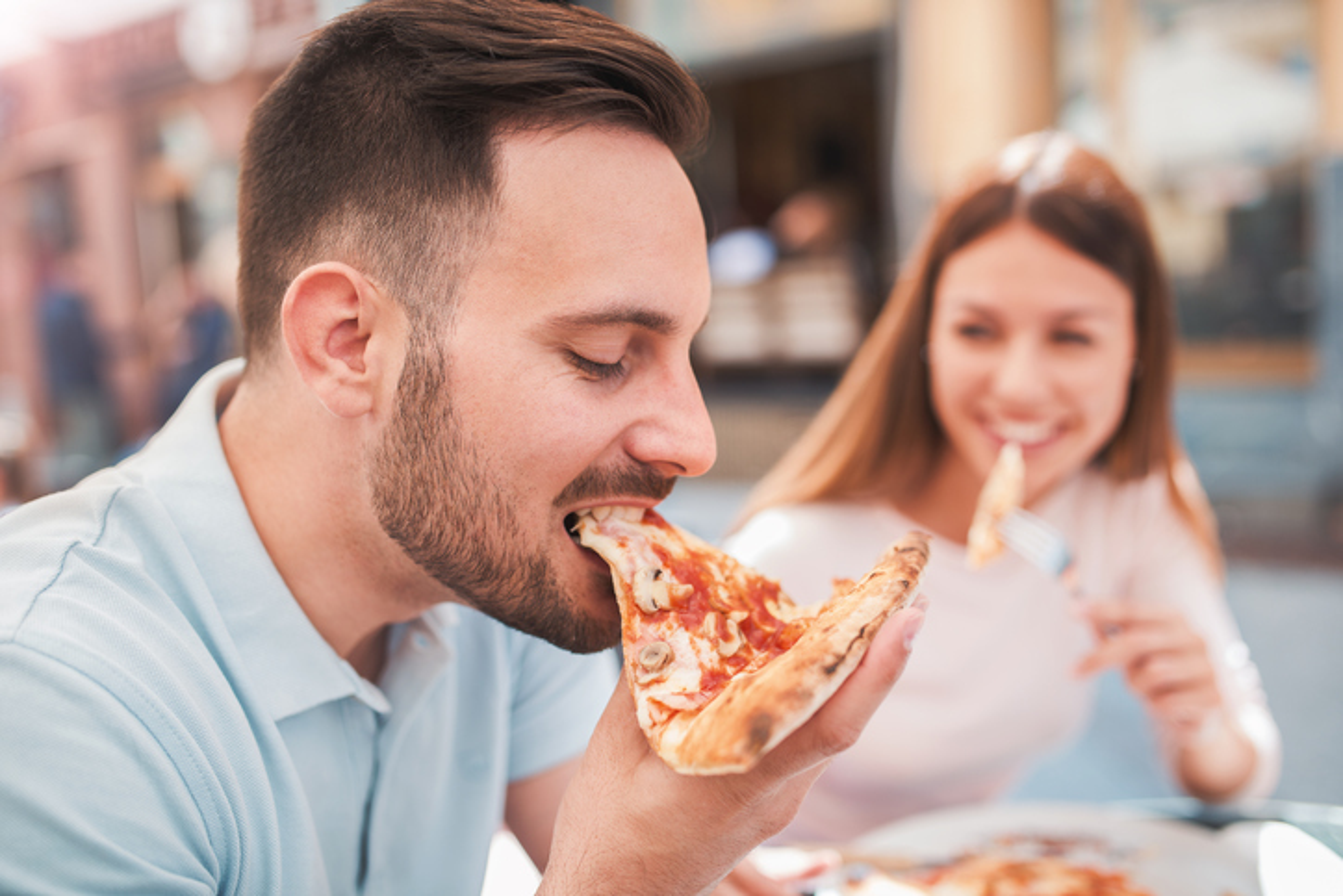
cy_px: 448
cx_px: 672
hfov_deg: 54.4
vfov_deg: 37.9
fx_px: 1306
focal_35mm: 35
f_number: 1.8
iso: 100
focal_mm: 35
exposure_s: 1/500
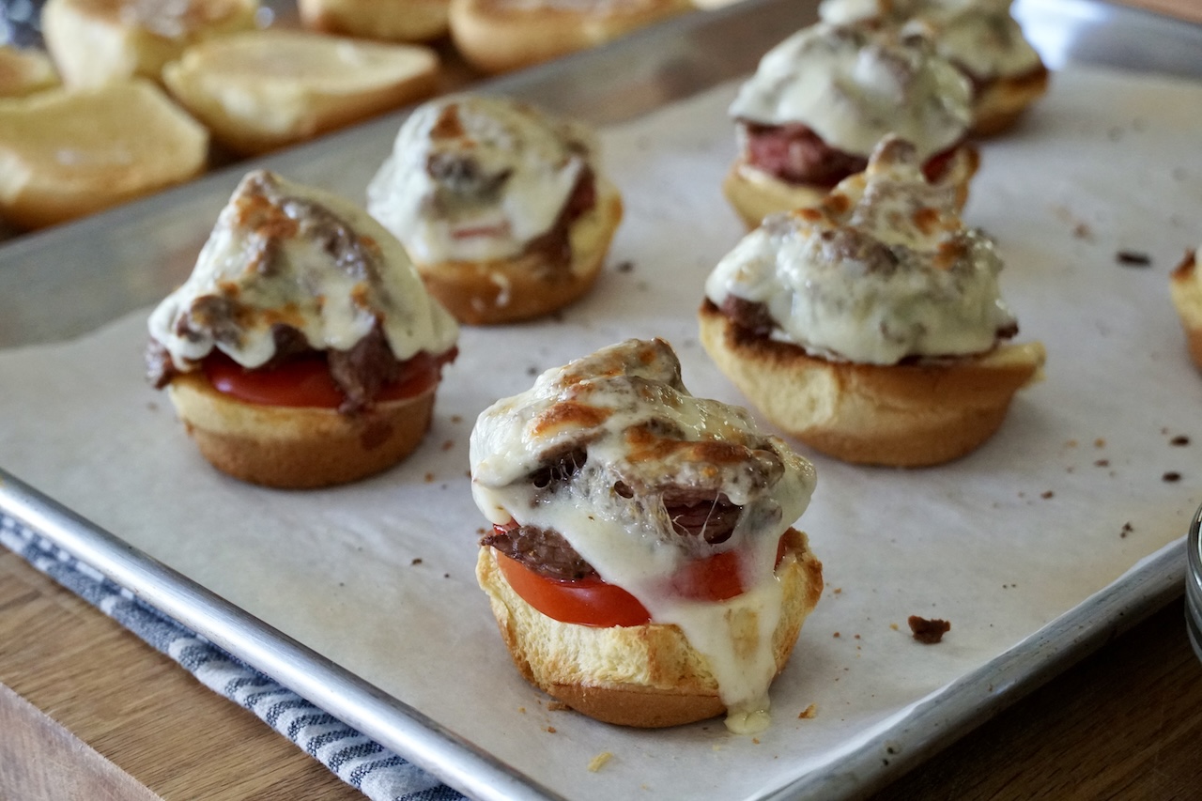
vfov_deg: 18.5
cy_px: 400
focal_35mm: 74
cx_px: 601
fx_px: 2454
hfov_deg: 27.5
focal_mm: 49
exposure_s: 1/80
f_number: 5
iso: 3200
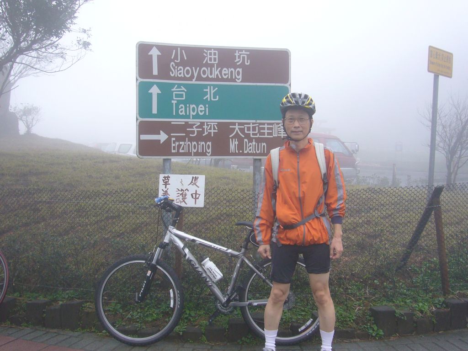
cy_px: 176
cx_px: 234
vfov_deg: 36.0
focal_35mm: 40
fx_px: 541
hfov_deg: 46.8
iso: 80
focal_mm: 4.7
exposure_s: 1/125
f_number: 2.8
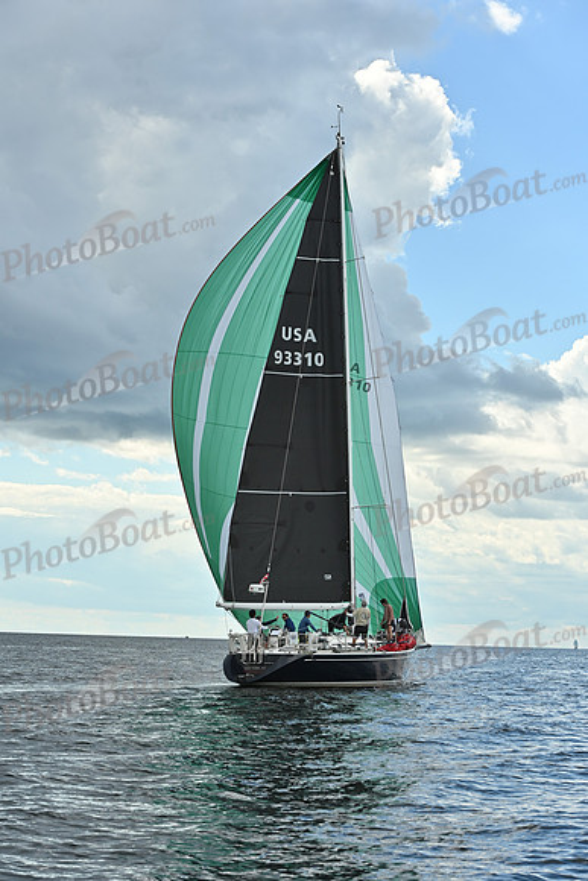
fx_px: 1714
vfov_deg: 28.8
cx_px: 294
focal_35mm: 70
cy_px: 440
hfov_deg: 19.5
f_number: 8
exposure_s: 1/800
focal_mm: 70
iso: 250
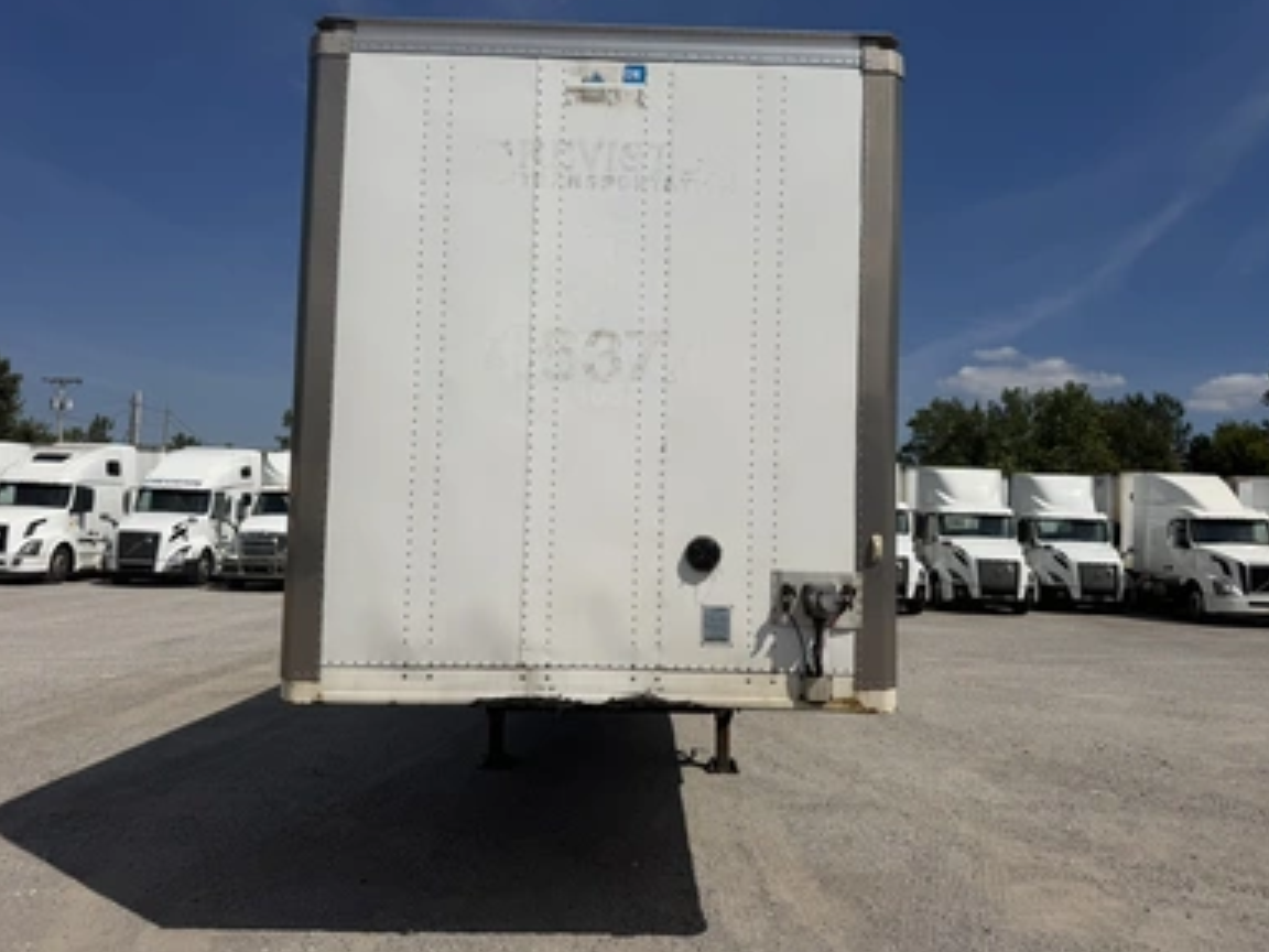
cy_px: 469
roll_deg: -3.0
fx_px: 916
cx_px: 644
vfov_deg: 54.9
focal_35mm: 25
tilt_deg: +7.8
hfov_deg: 69.4
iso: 80
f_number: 1.78
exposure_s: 1/14286
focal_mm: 6.76
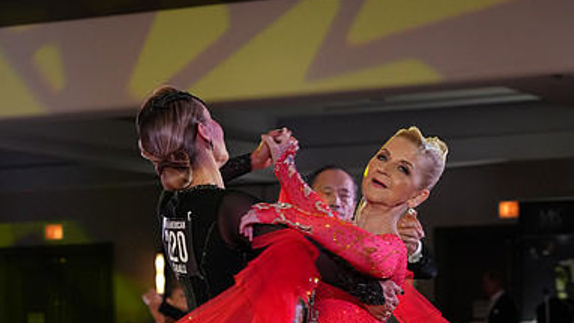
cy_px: 404
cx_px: 288
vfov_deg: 9.6
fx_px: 1888
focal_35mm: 124
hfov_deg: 17.3
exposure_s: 1/250
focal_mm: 78
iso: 2500
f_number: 5
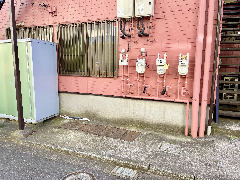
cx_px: 120
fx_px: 180
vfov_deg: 53.1
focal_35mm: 26
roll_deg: -0.1
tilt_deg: -7.8
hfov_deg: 67.3
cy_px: 90
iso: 32
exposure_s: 1/384
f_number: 1.6
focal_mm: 4.2
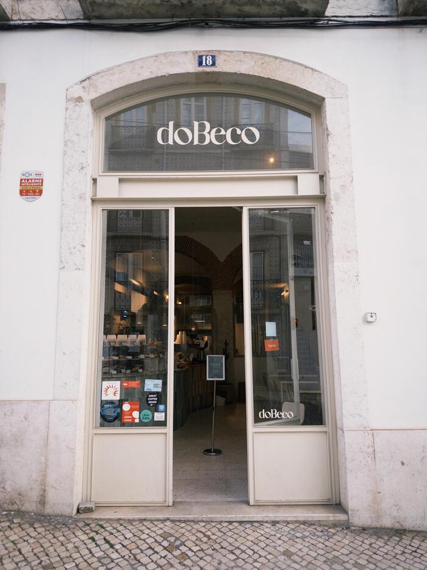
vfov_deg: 71.6
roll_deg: +1.0
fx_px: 395
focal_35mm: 24
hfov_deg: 56.8
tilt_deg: +8.9
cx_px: 214
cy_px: 285
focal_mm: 6.76
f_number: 1.78
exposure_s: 1/765
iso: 80
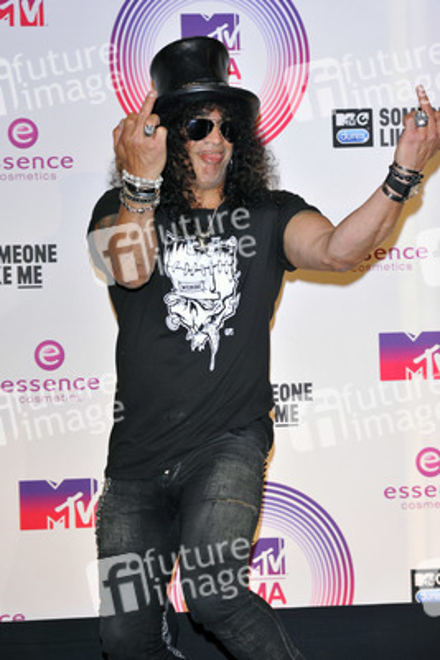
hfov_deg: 13.1
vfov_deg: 19.4
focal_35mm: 105
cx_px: 220
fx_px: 1923
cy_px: 330
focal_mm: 105
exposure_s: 1/250
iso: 800
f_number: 7.1
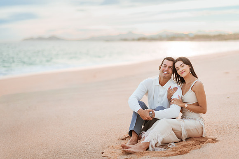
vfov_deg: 22.8
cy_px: 81
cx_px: 122
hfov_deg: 33.7
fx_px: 395
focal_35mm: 59
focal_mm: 58
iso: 250
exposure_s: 1/6400
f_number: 1.4
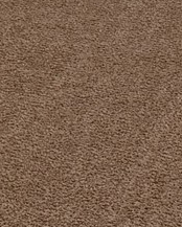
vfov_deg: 7.5
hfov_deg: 6.6
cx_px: 451
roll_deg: +0.0
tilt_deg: -6.5
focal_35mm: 221
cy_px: -496
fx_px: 1486
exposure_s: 1/163
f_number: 1.78
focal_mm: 6.76
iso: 200
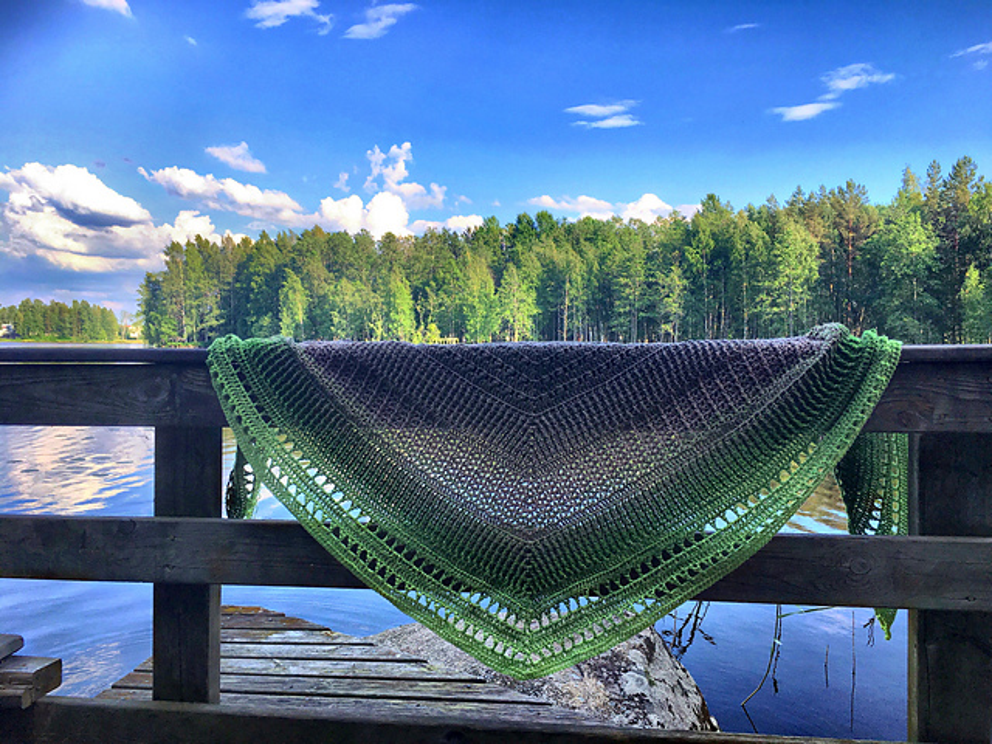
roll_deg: -0.1
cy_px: 372
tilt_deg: -1.9
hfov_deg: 61.7
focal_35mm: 29
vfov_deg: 48.2
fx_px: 831
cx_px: 496
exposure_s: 1/668
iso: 25
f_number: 2.2
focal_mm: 4.15
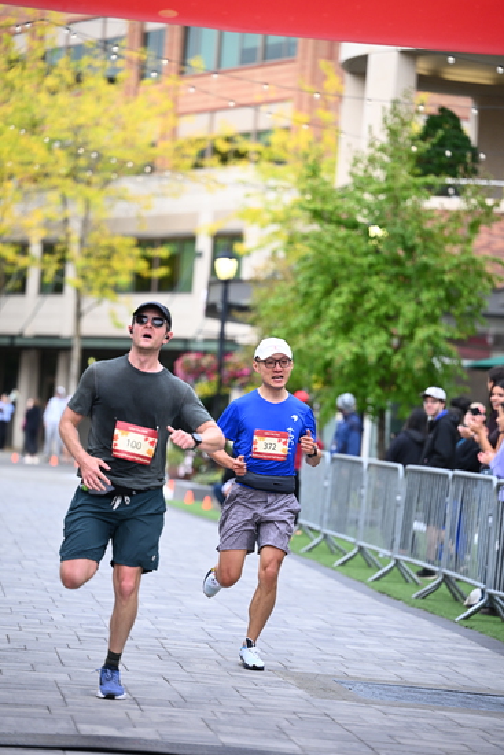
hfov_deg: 10.6
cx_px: 252
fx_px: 2728
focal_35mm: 130
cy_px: 378
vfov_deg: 15.8
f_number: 2.8
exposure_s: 1/1600
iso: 1000
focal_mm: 130
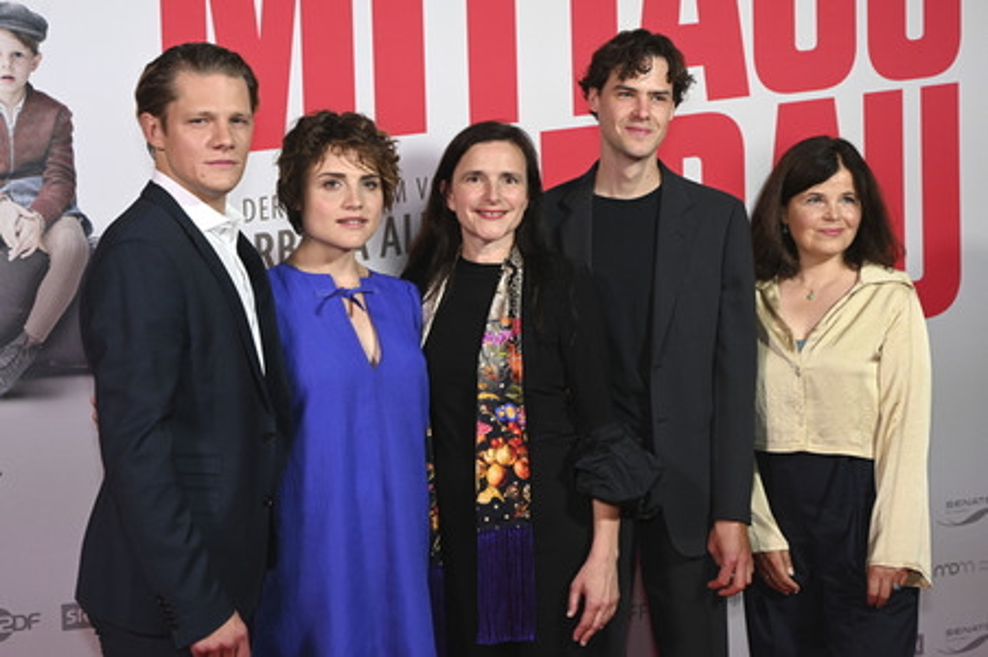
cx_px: 494
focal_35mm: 48
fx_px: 1316
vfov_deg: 28.0
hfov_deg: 41.1
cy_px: 328
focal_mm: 48
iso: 2000
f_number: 7.1
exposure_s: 1/200
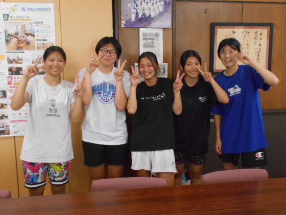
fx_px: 322
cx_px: 143
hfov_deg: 47.9
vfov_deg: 36.8
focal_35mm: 39
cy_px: 108
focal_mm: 6.7
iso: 800
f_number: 3.9
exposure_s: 1/100
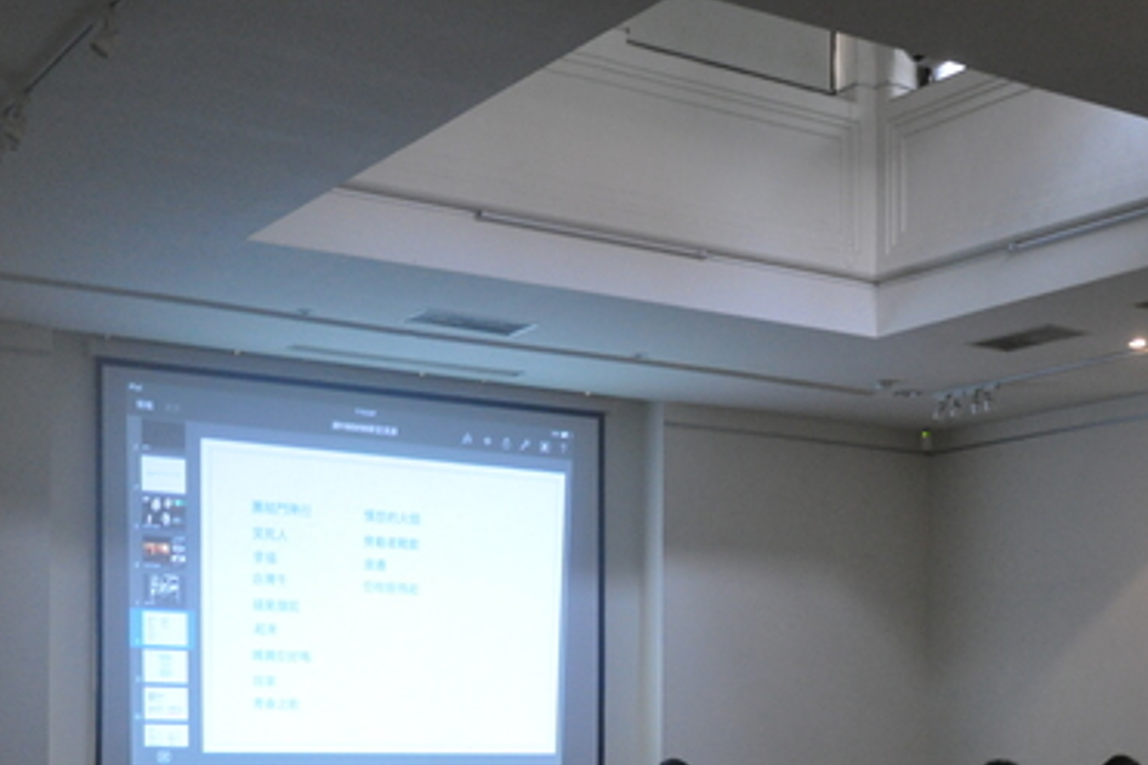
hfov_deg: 31.9
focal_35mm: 62
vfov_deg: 21.3
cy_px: 714
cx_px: 824
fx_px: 1977
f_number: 3.8
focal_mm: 22
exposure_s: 1/30
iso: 1600
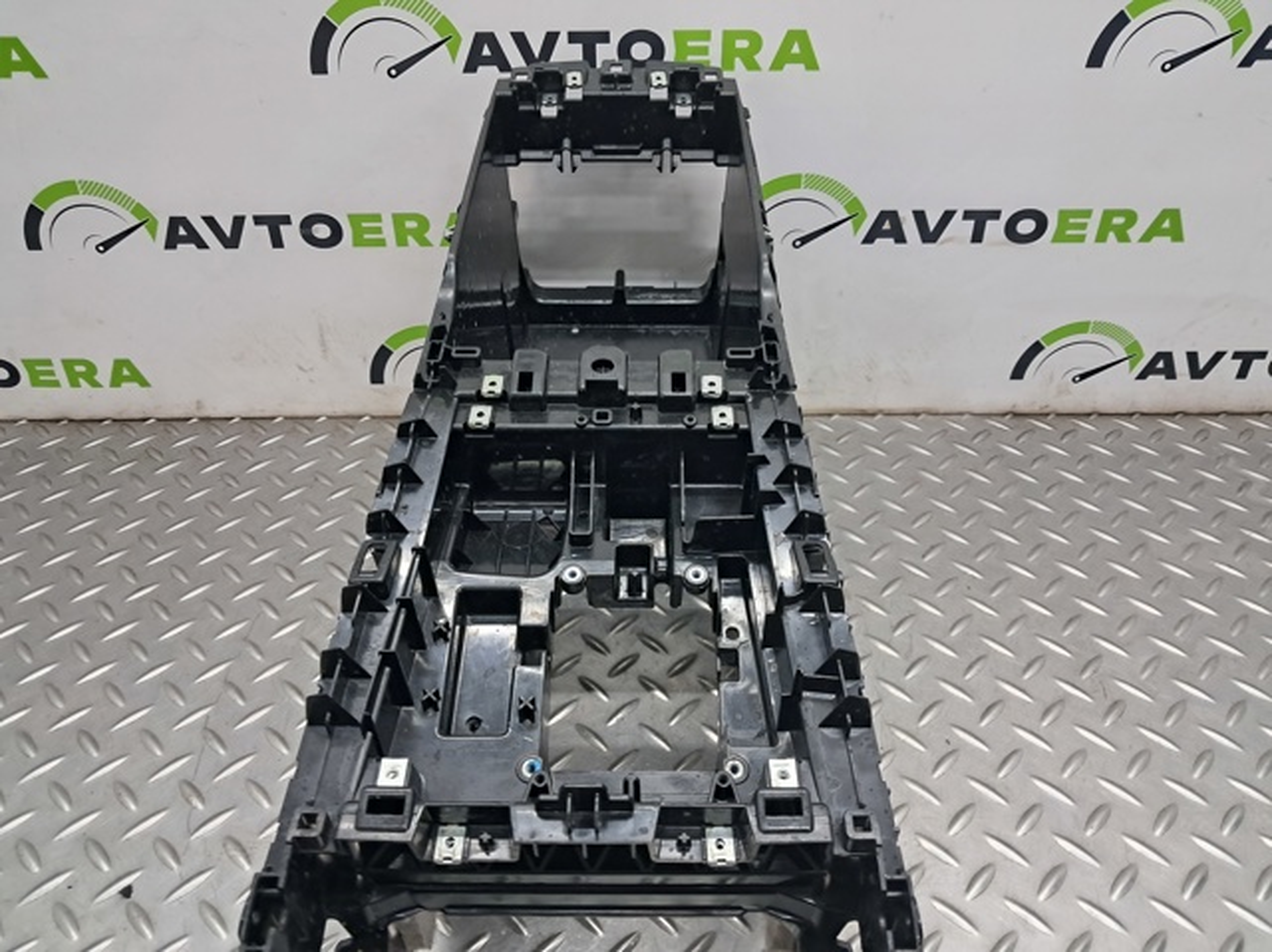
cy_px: 476
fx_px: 991
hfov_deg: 65.4
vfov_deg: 51.3
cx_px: 636
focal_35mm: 27
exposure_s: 1/50
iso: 125
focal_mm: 4
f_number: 1.8
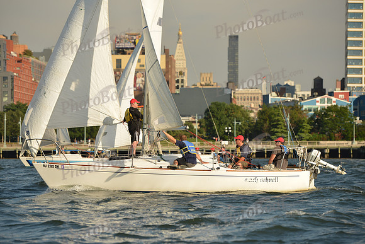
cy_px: 122
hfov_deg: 15.2
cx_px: 182
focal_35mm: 135
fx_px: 1369
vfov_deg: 10.2
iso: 400
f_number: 5.6
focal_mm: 135
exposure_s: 1/1250
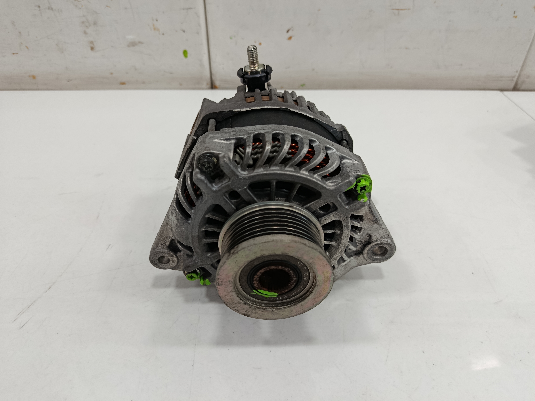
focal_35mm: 24
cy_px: 200
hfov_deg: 71.6
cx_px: 268
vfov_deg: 56.8
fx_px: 371
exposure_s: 1/100
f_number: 1.7
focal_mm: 5.24
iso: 973
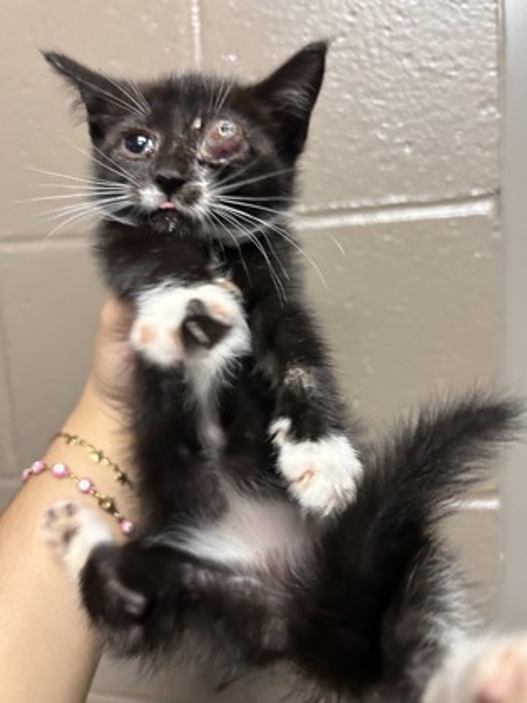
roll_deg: +3.0
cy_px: 352
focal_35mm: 26
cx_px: 264
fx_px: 528
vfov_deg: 67.3
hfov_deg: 53.1
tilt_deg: -9.2
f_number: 1.5
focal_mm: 5.7
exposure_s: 1/40
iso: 400
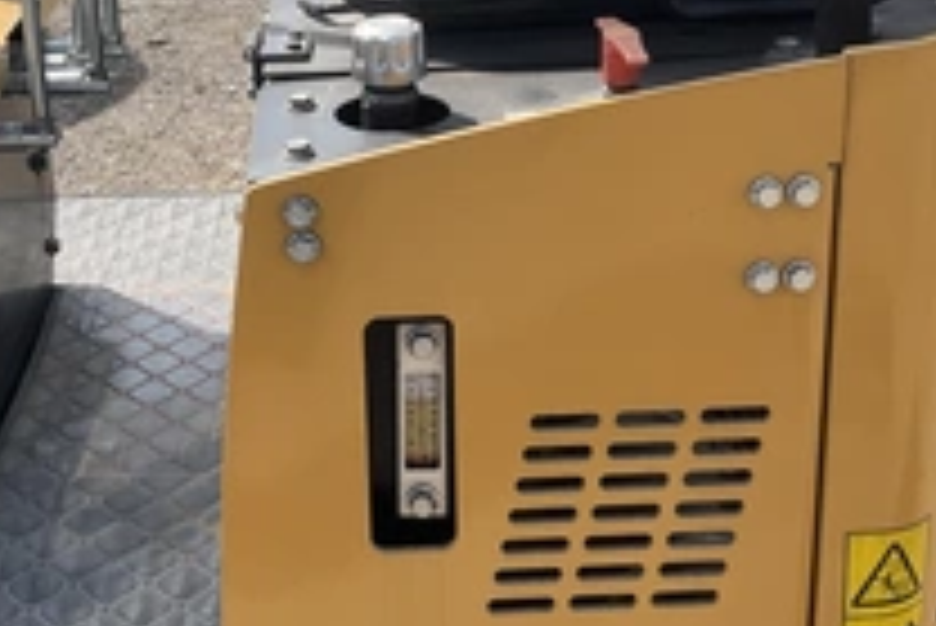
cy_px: 54
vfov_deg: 22.8
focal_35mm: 58
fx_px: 1509
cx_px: 400
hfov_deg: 34.4
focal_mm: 3
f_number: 1.8
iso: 25
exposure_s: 1/842
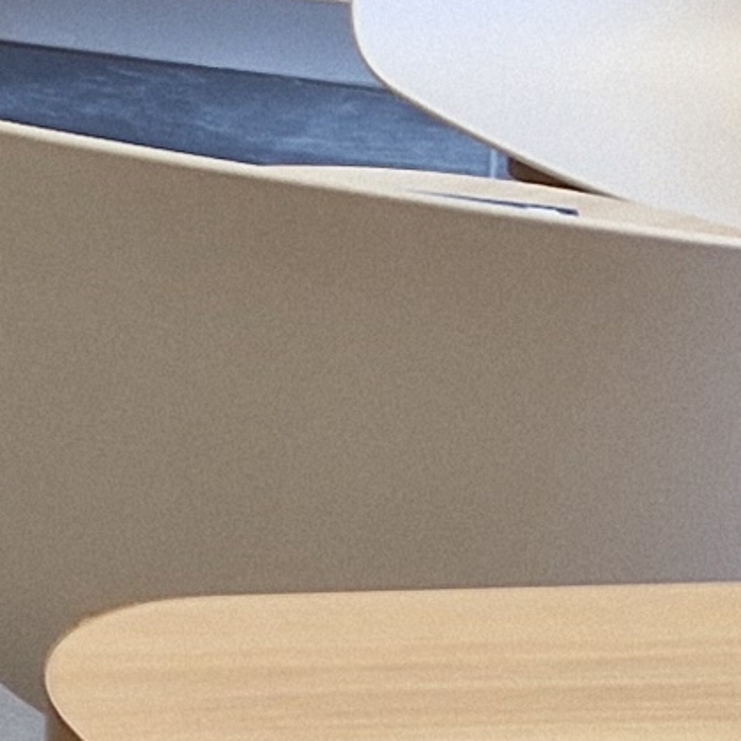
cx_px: -1588
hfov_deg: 7.7
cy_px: -1072
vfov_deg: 8.2
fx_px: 4698
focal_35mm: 194
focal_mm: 5.4
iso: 50
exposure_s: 1/100
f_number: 1.8
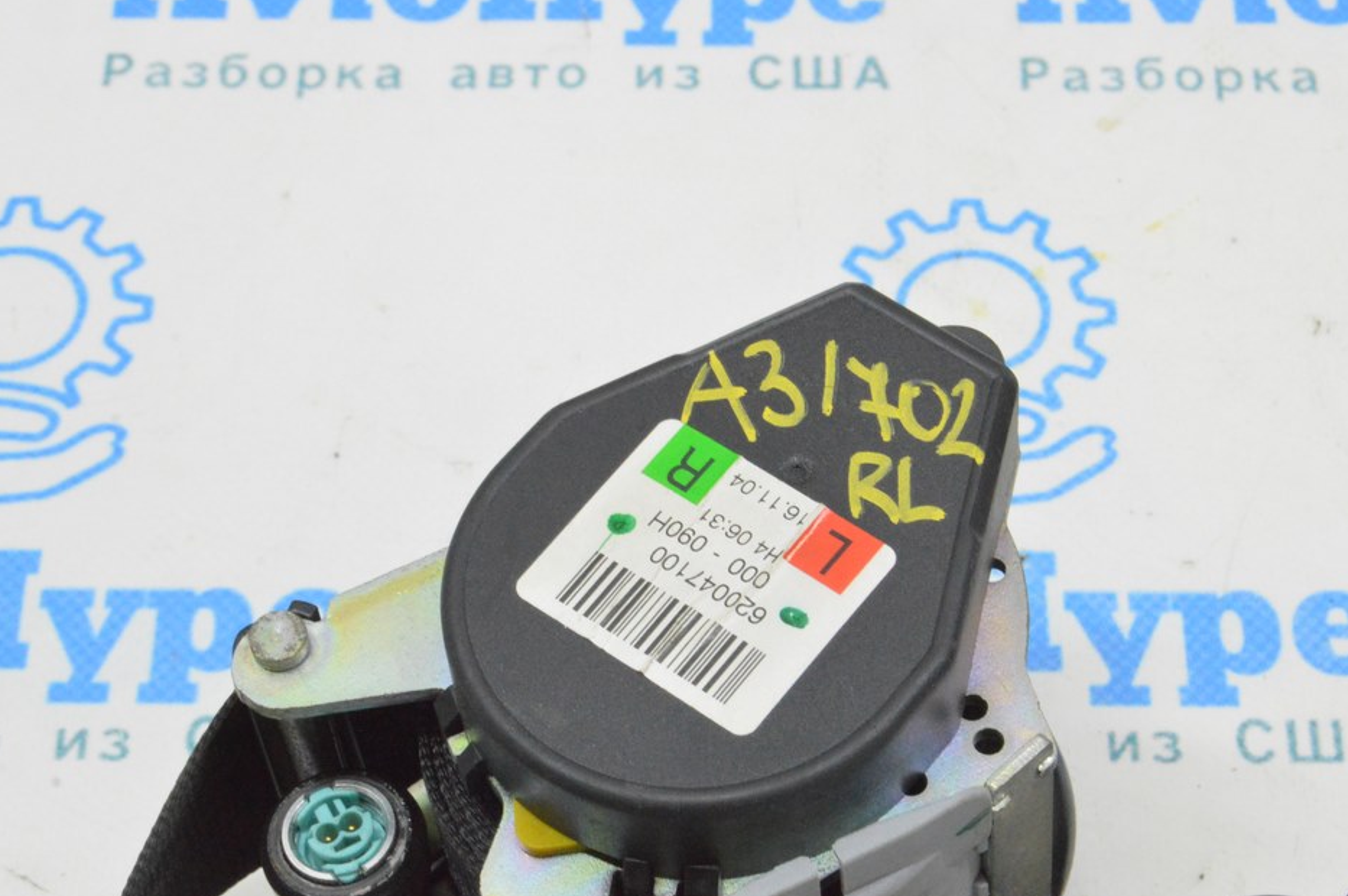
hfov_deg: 22.5
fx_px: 3387
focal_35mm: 91
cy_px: 485
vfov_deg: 15.1
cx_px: 714
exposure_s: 1/15
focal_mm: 55
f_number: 20
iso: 6400
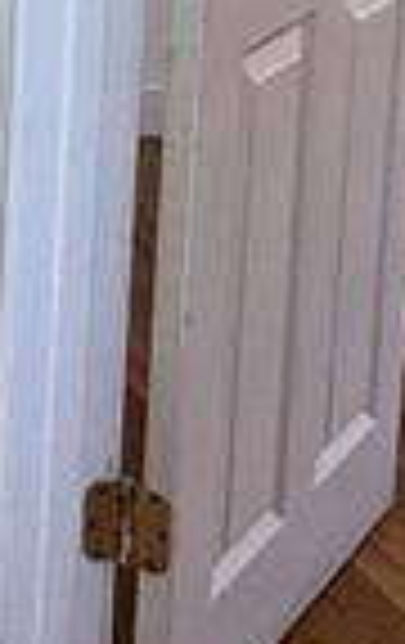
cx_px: -729
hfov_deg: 10.0
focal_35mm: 106
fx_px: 1863
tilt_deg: -6.8
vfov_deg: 17.7
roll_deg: +0.9
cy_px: -302
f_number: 2.2
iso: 200
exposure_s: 1/120
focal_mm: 2.22
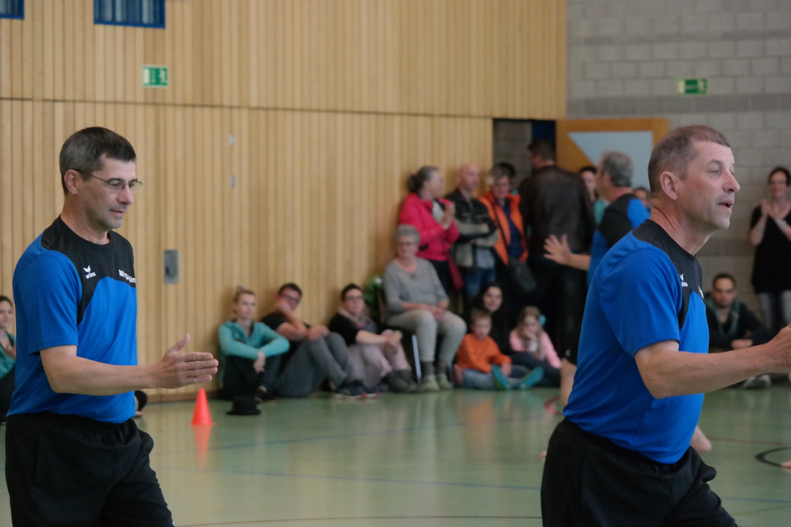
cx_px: 396
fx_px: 3383
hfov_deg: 13.3
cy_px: 264
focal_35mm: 154
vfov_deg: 8.9
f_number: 5
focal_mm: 100
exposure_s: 1/125
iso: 3200
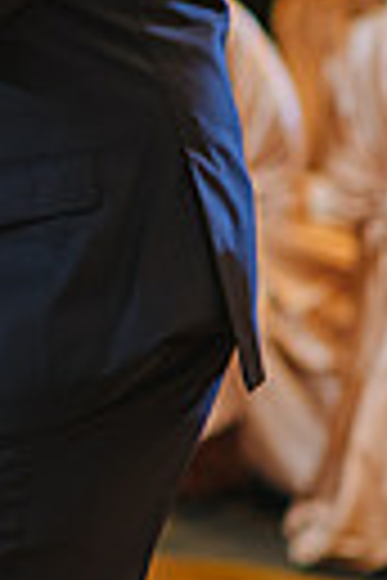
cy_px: 121
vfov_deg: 6.9
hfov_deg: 4.6
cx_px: -230
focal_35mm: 297
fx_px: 4789
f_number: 2
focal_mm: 85
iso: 640
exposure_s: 1/100
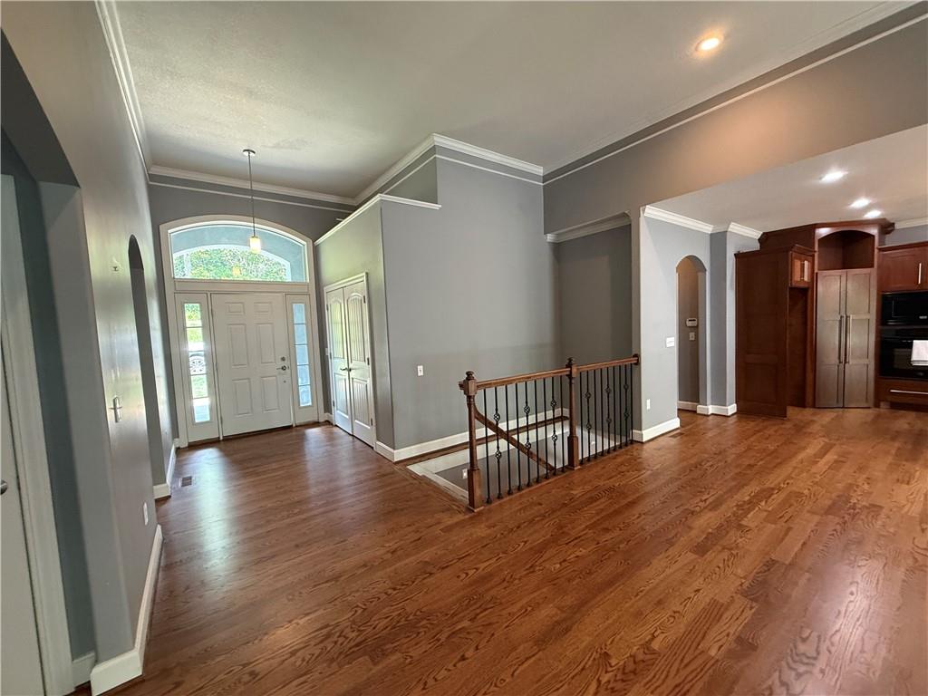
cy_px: 348
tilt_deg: -2.7
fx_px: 375
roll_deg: +2.3
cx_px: 464
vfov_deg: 85.7
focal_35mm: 14
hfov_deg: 102.1
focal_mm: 2.22
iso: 320
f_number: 2.2
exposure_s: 1/60
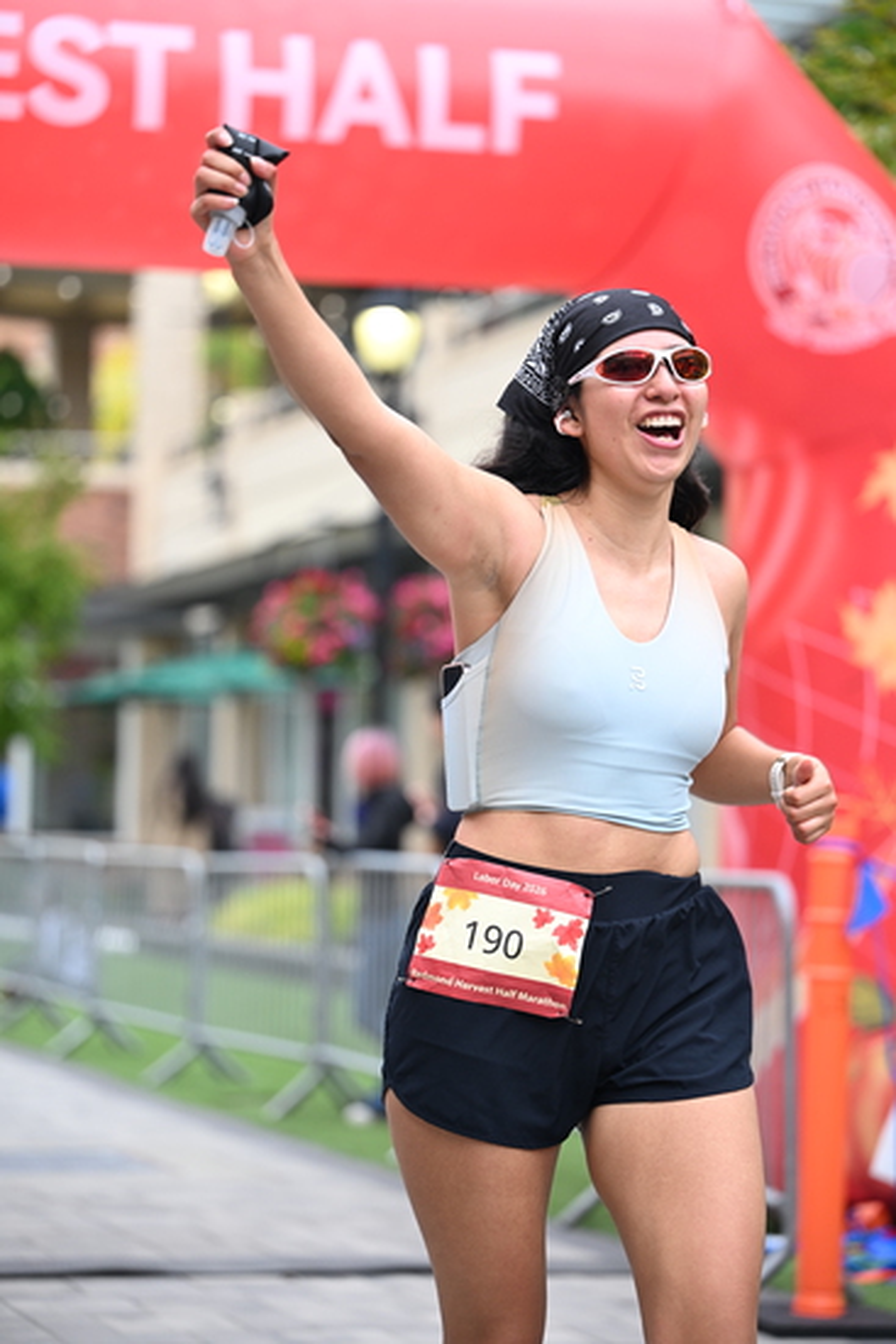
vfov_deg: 20.2
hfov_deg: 13.6
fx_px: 3768
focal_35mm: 101
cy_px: 672
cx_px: 448
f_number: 2.8
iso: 640
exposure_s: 1/1600
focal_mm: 101
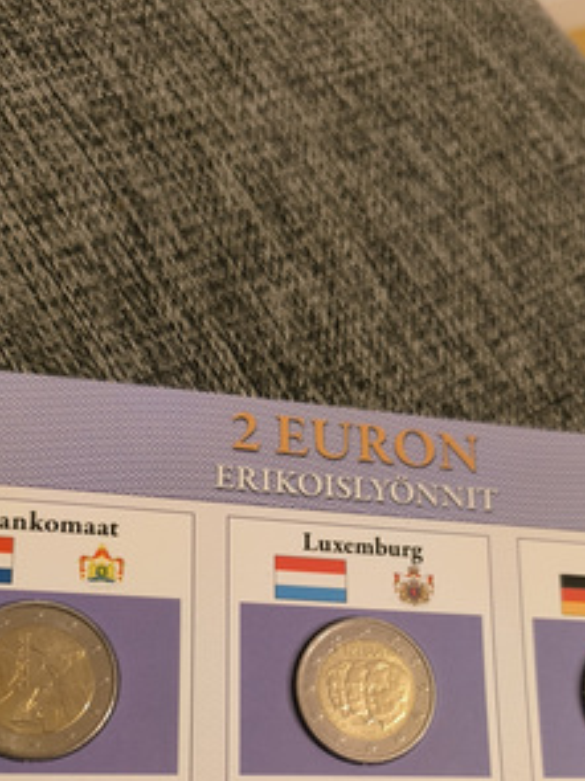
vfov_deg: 45.1
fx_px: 879
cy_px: 643
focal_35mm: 39
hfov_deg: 36.8
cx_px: 295
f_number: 1.65
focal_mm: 6.14
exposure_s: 1/25
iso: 1000
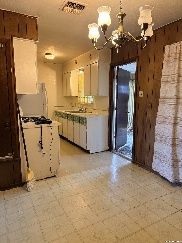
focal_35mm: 24
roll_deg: +0.5
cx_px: 91
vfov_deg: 71.6
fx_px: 168
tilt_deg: -7.4
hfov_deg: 56.8
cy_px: 122
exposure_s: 1/60
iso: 200
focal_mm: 6.76
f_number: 1.78
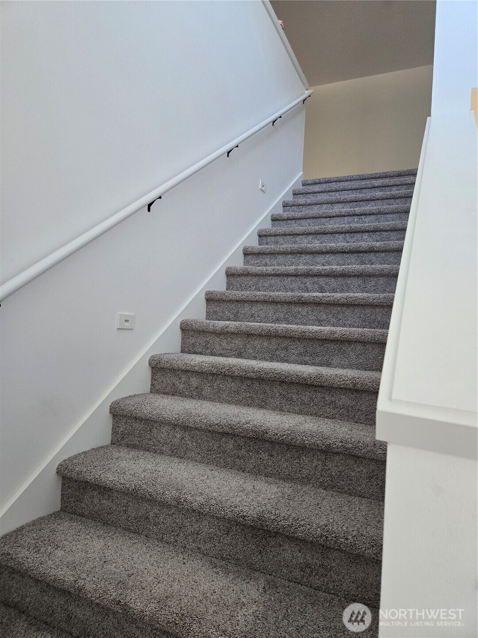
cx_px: 239
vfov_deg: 73.9
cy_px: 319
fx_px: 423
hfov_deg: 58.9
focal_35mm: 23
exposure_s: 1/120
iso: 250
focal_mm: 5.4
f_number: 1.8
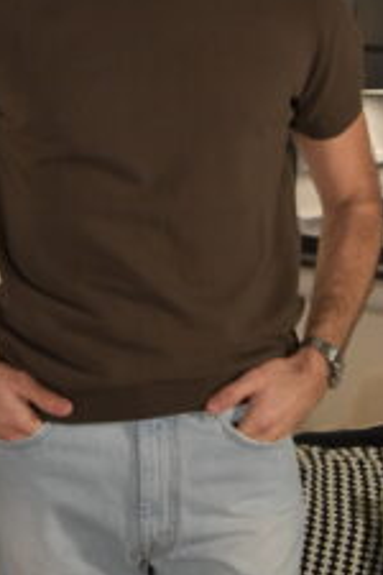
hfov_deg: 14.2
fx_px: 1532
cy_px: 135
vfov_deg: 21.0
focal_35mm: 96
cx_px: 128
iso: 1600
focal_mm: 32
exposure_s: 1/125
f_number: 4.2
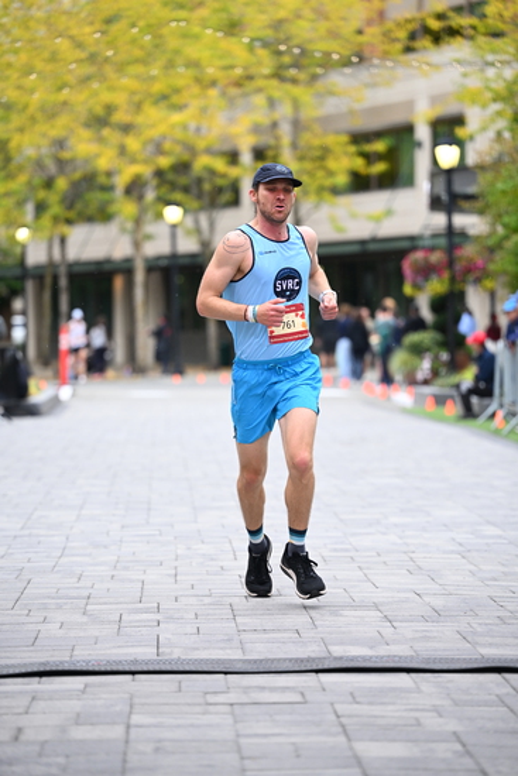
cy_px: 388
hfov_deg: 10.2
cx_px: 259
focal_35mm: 135
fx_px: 2912
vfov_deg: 15.2
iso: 1250
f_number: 2.8
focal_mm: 135
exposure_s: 1/1250
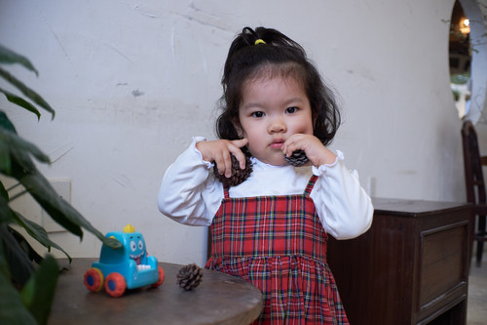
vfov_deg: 25.5
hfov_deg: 37.5
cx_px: 244
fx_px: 717
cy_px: 162
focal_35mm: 53
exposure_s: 1/180
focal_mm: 35
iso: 500
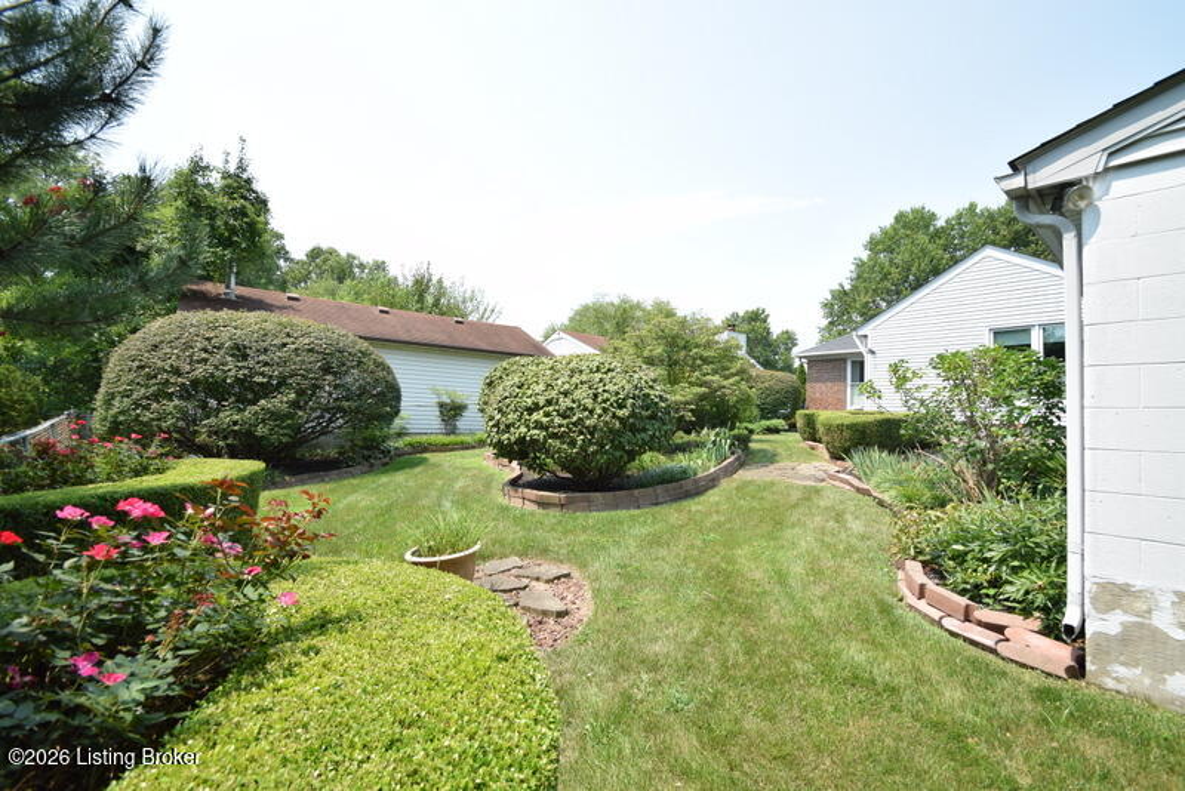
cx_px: 592
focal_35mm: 15
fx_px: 494
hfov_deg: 100.4
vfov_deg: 77.4
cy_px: 396
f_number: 9
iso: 200
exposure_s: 1/320
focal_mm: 10
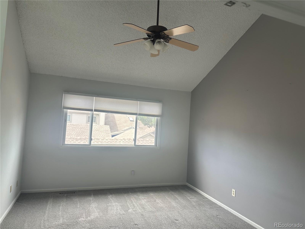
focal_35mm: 24
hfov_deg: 71.6
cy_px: 114
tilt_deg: +2.4
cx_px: 152
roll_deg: -3.8
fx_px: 211
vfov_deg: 56.8
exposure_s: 1/172
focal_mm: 6.86
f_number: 1.78
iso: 80
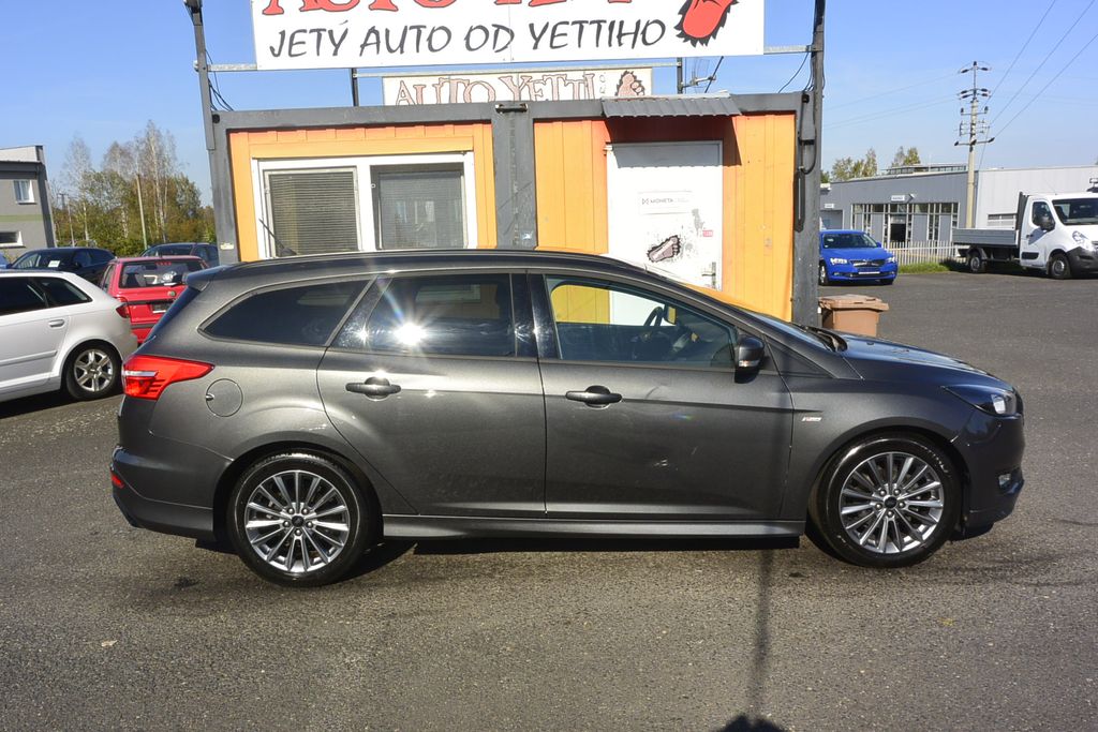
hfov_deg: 67.4
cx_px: 549
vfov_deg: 47.9
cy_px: 366
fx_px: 824
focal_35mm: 27
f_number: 11
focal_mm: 10
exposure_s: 1/250
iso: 160
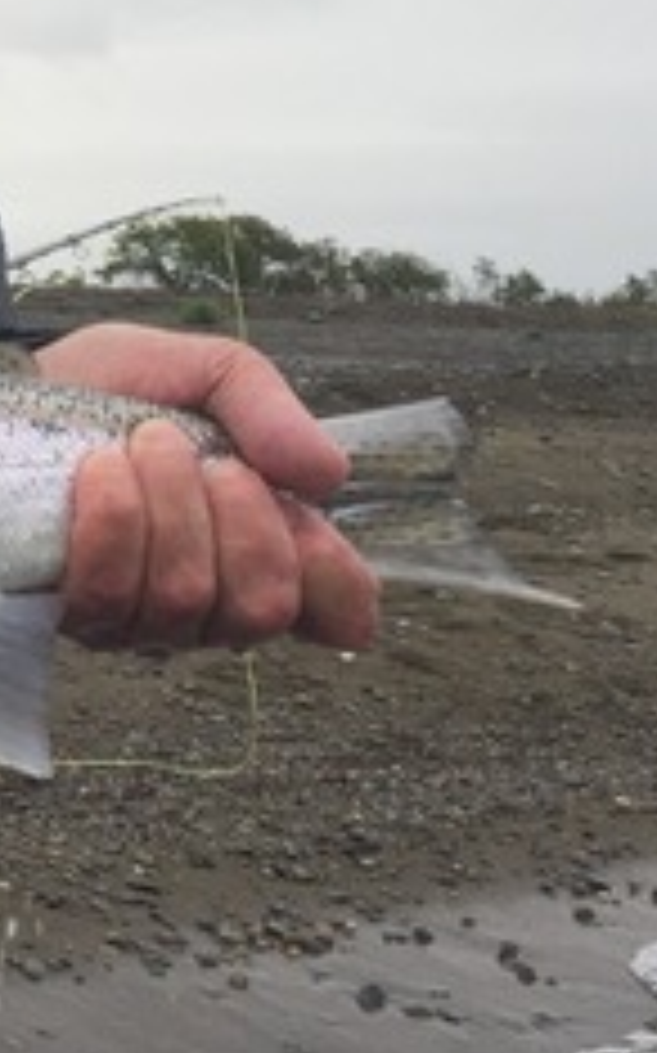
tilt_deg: +1.8
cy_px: 288
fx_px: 2409
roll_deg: -1.8
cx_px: -616
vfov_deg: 24.4
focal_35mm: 84
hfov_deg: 13.5
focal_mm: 4.15
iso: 32
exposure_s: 1/280
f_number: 2.2
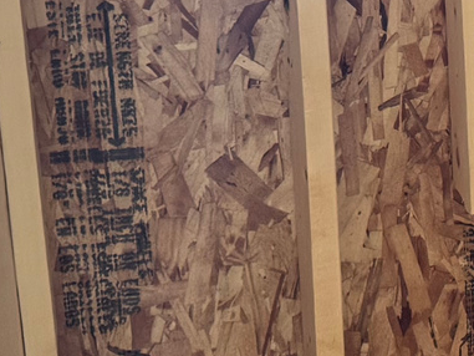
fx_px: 1767
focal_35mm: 129
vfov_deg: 11.2
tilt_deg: -13.9
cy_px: -133
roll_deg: +0.4
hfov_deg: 13.6
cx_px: 861
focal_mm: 6.76
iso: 200
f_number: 1.78
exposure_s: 1/77
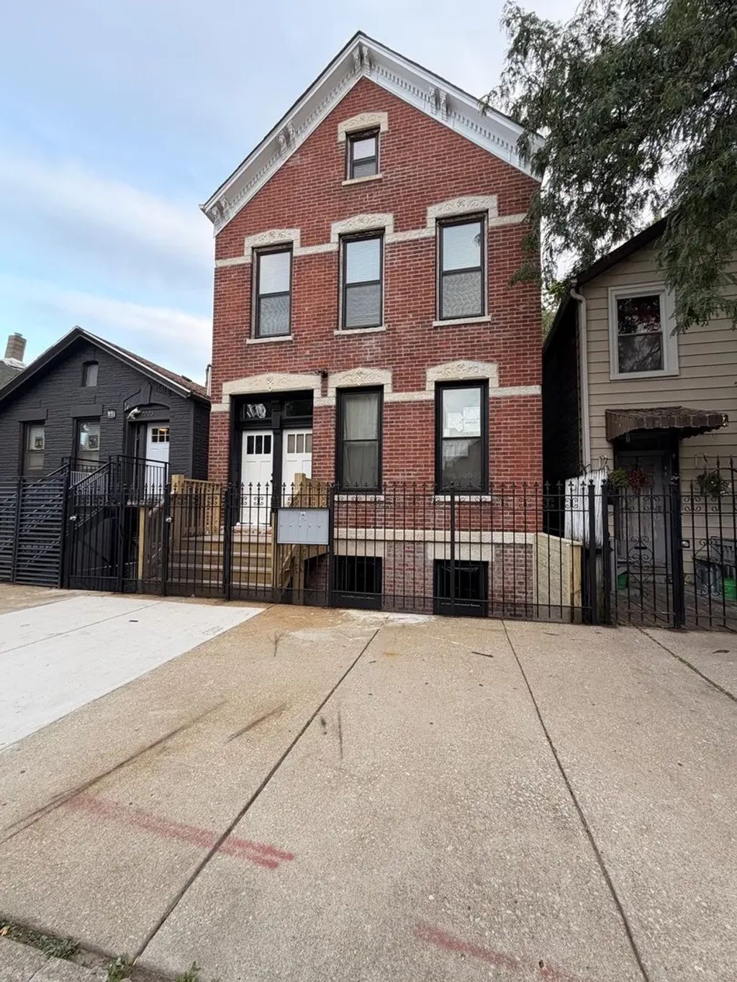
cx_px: 368
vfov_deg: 102.1
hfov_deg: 85.7
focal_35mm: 14
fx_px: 397
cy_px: 491
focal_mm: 2.22
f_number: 2.2
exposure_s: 1/121
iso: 80
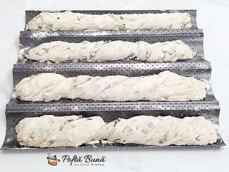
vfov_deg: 32.9
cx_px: 114
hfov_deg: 42.9
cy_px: 86
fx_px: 291
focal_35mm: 44
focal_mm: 5.25
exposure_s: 1/60
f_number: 1.75
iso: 319
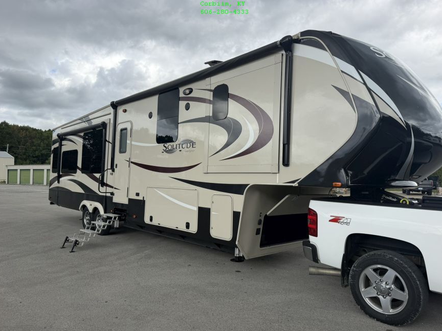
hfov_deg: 69.4
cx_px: 226
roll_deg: -0.6
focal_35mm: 25
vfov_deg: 54.9
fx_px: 319
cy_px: 164
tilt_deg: +1.6
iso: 100
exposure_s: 1/3021
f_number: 1.78
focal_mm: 6.76
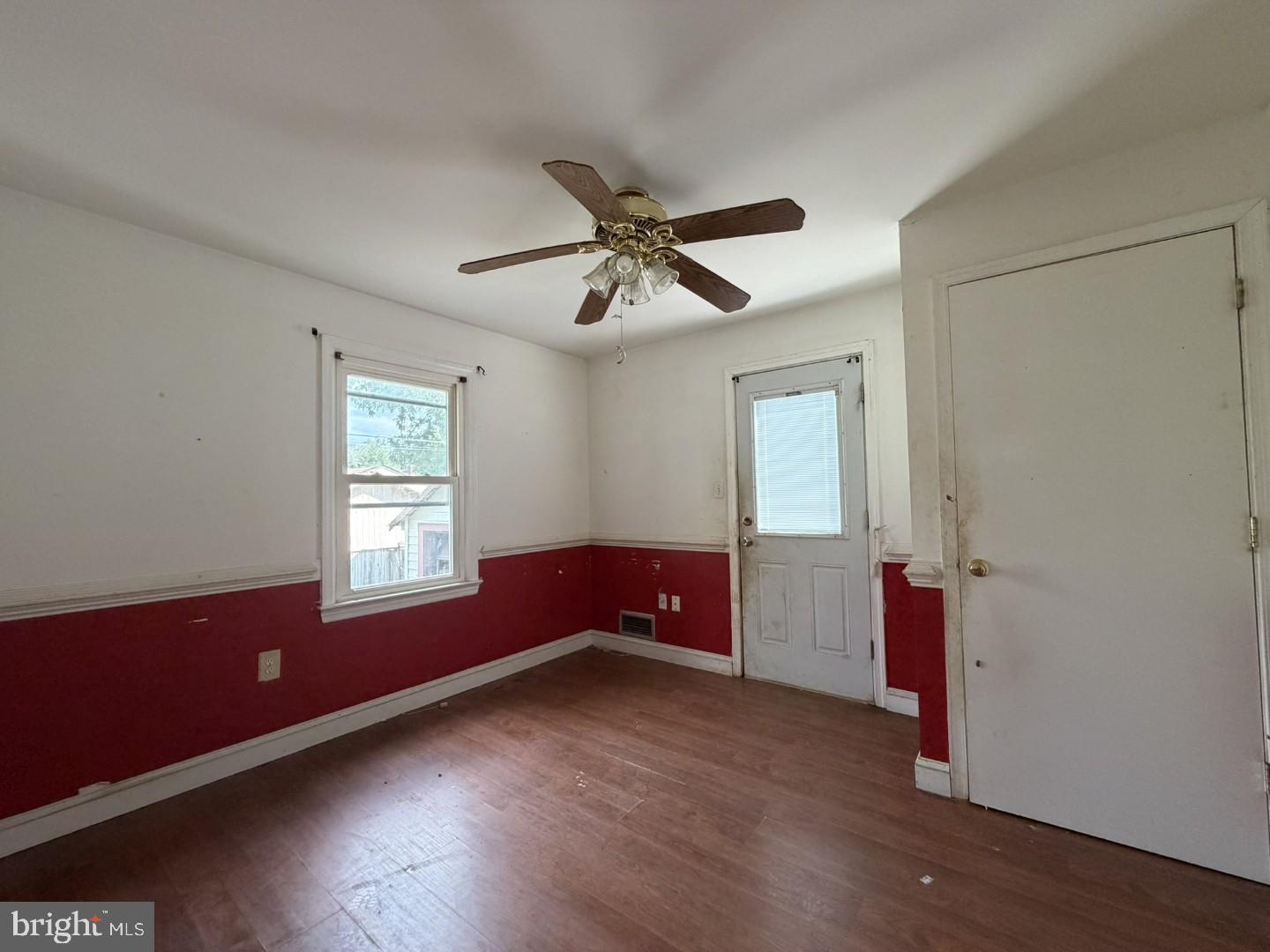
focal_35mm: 14
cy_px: 476
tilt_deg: +1.0
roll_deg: +0.3
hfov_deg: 102.1
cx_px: 635
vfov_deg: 85.7
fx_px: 514
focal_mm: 2.22
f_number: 2.2
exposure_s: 1/121
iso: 320
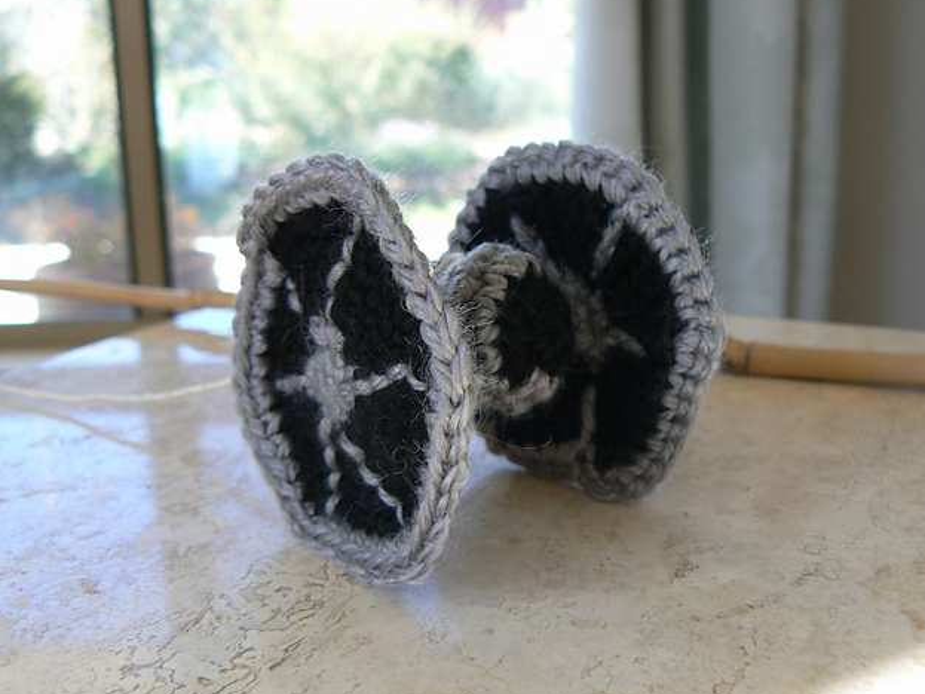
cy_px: 346
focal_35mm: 37
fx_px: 989
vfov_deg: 38.7
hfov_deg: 50.1
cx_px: 474
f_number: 3.2
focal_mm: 6
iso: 80
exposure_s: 1/50
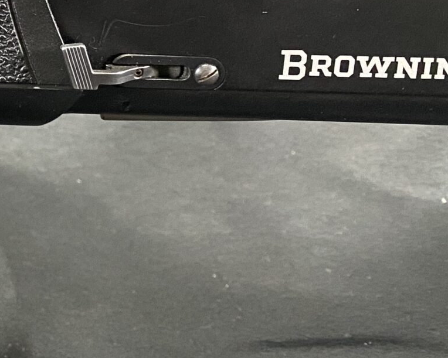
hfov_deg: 19.0
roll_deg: -0.6
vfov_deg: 17.2
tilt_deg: -12.3
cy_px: -72
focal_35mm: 85
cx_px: -274
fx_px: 1127
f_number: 1.8
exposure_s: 1/60
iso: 400
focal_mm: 4.25
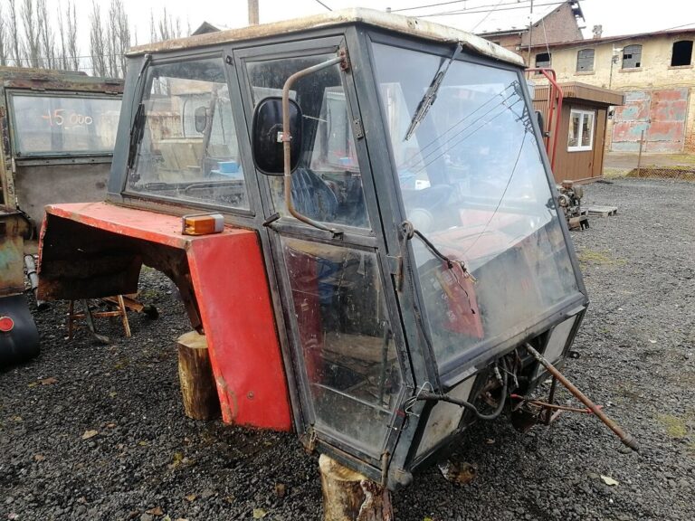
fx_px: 542
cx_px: 348
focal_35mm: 27
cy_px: 260
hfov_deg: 65.3
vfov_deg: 51.4
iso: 50
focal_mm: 3.95
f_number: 2.2
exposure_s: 1/174
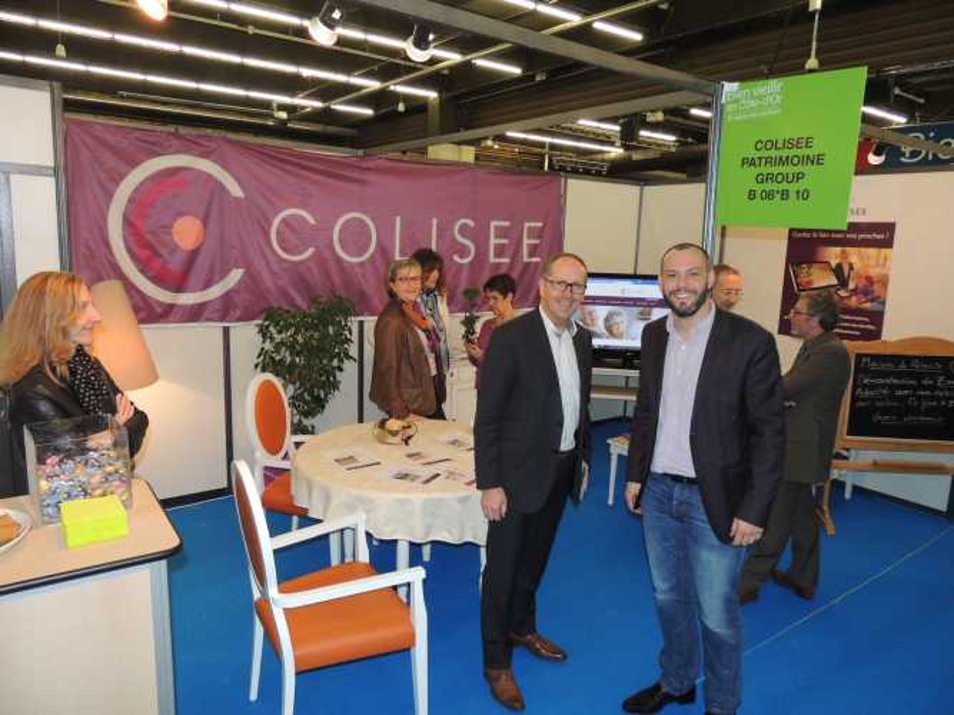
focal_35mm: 24
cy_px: 358
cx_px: 477
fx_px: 661
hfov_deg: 71.6
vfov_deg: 56.8
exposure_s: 1/30
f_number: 3
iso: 200
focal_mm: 4.3
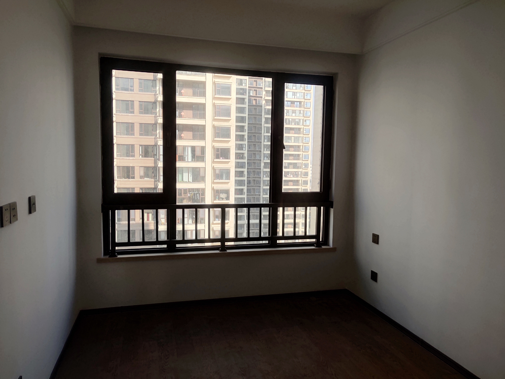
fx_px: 423
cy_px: 190
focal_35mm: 29
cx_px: 252
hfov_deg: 61.7
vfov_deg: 48.2
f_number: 1.8
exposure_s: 1/301
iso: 50
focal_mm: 4.27
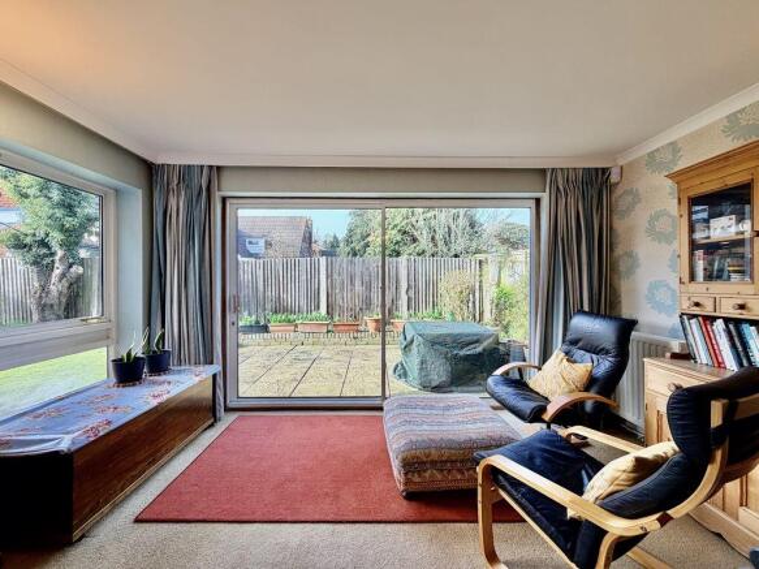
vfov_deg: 85.7
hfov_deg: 102.1
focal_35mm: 14
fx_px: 307
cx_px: 380
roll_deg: +1.0
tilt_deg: -0.7
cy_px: 284
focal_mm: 2.22
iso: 40
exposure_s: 1/100
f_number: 2.2
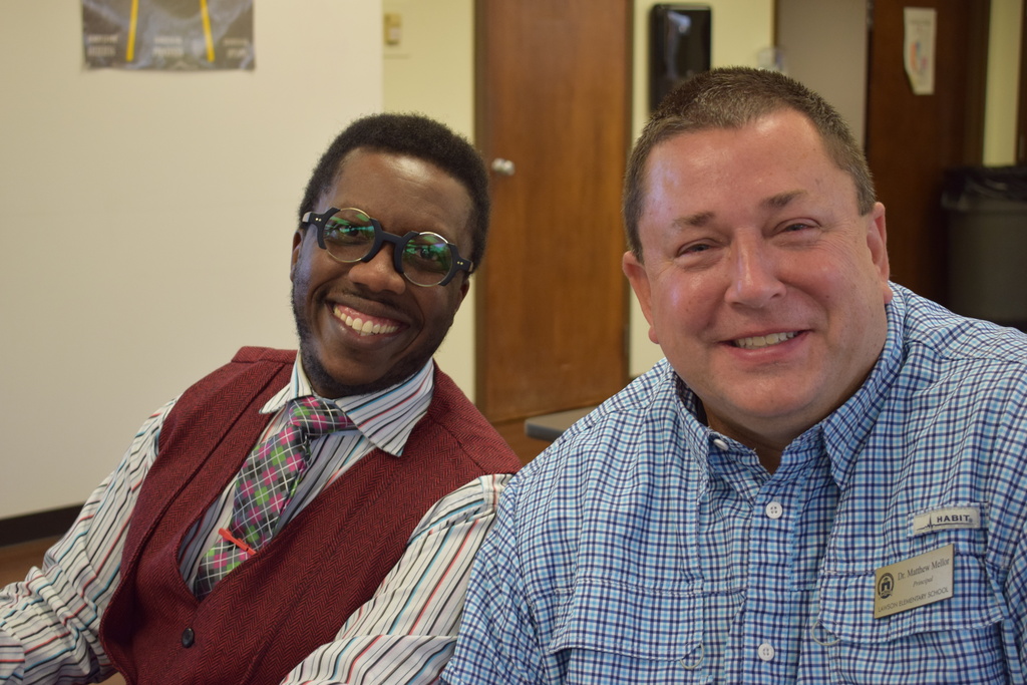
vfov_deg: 23.8
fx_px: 1626
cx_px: 514
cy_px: 342
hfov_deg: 35.0
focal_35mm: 57
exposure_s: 1/60
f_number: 4.8
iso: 720
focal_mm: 38
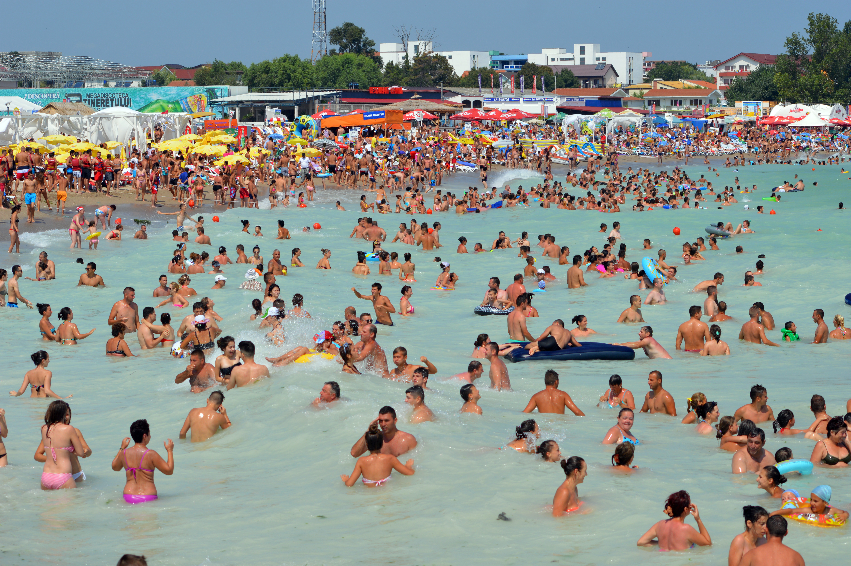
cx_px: 426
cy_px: 283
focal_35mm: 105
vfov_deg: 13.0
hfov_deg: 19.5
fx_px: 2480
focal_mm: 70
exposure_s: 1/640
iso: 100
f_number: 6.3
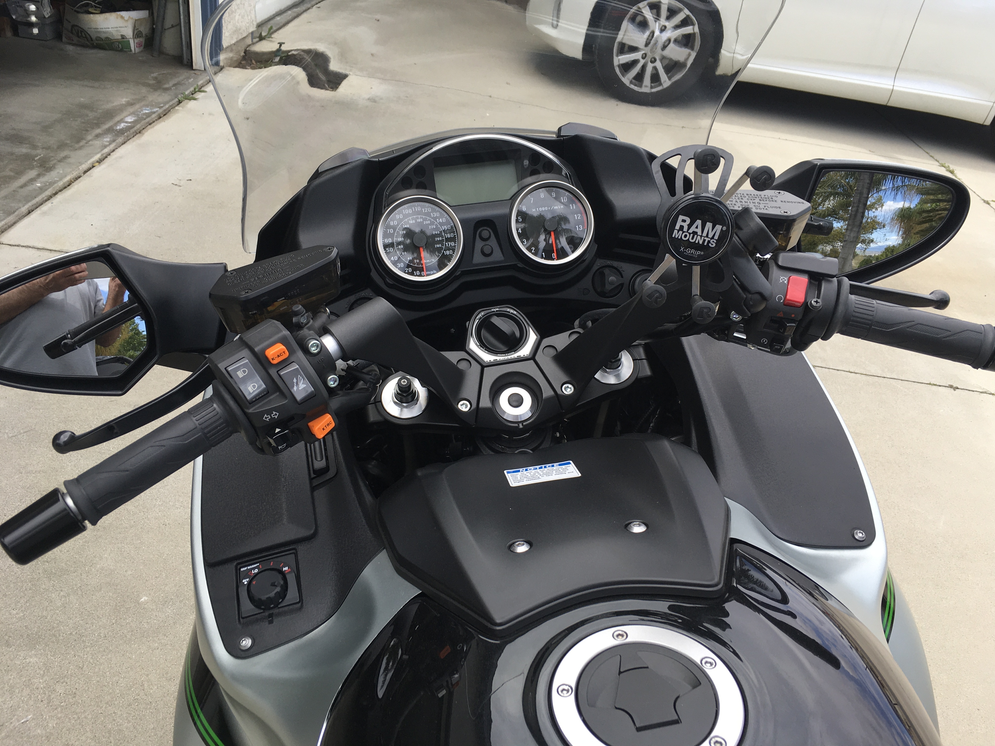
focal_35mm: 29
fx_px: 834
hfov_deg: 61.7
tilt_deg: -31.2
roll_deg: -9.1
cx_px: 498
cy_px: 373
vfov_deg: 48.2
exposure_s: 1/487
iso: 25
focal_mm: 4.15
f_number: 2.2
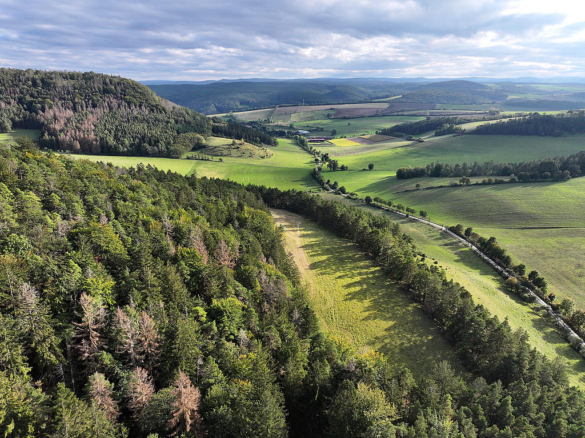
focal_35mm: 24
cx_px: 292
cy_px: 219
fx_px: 405
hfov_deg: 71.6
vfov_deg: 56.8
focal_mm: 12.29
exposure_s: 1/1250
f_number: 2.8
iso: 240
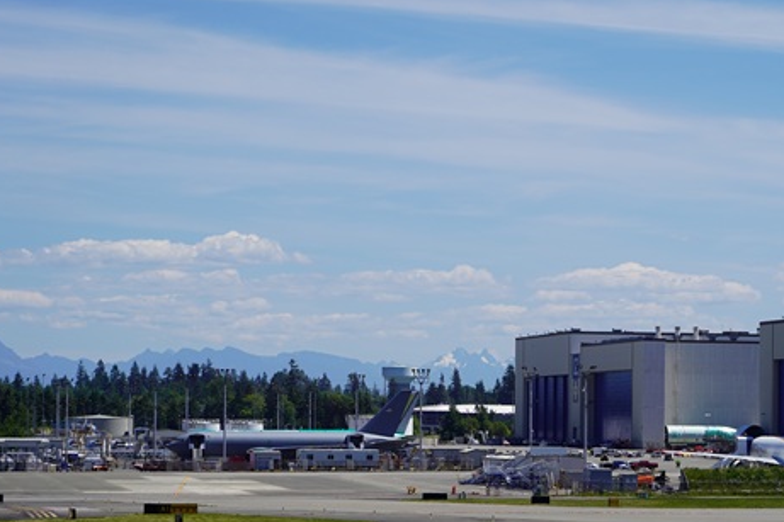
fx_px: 3374
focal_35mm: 155
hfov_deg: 13.2
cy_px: 372
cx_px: 529
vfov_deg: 8.8
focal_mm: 105
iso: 100
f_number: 5
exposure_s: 1/1000
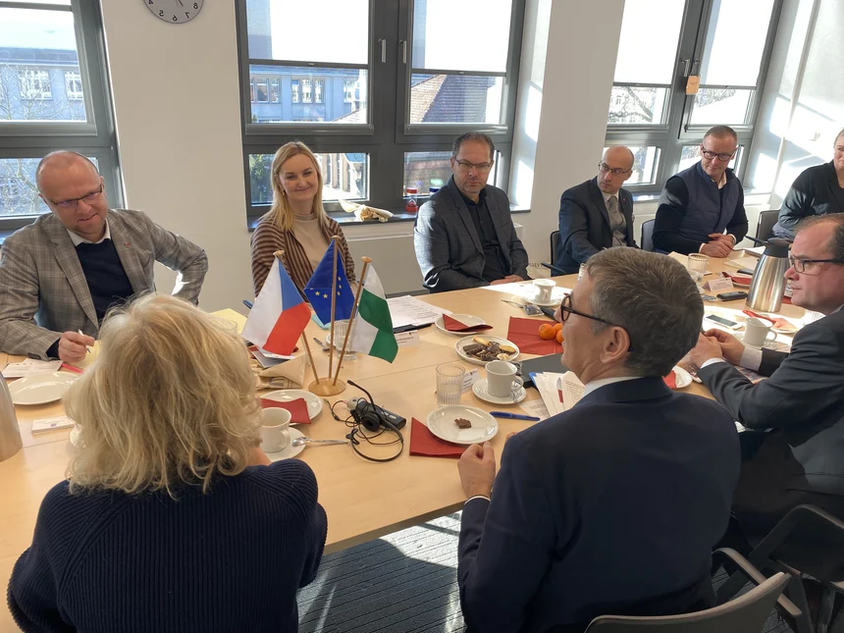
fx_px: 634
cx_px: 422
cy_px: 316
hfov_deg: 67.3
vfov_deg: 53.1
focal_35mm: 26
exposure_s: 1/100
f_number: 1.8
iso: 32
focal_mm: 4.25
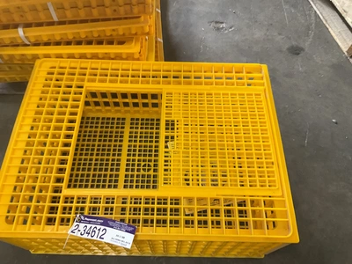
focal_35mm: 29
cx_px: 176
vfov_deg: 48.2
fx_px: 295
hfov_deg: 61.7
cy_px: 132
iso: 125
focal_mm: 3
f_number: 1.8
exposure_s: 1/60
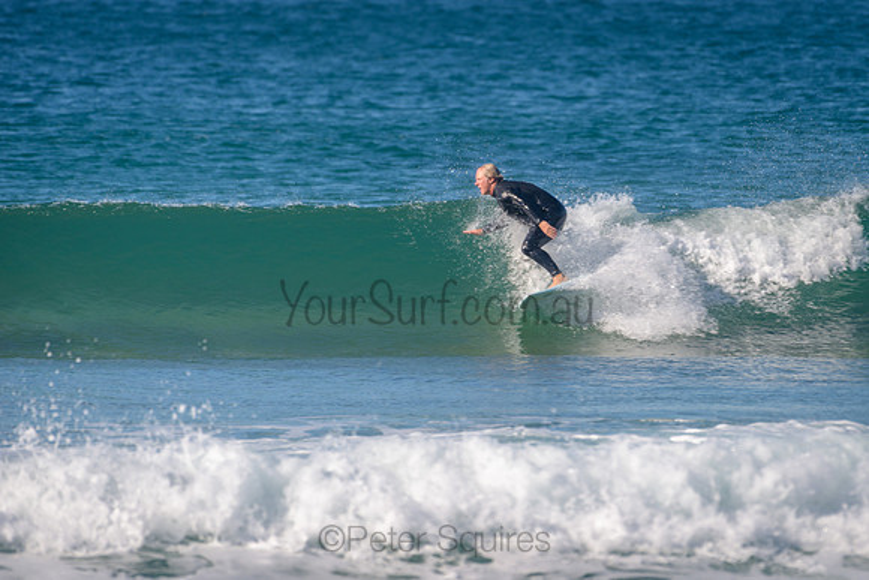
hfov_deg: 3.4
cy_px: 225
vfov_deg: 2.2
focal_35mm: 613
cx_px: 532
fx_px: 14791
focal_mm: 500
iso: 31
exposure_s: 1/250
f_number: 5.6
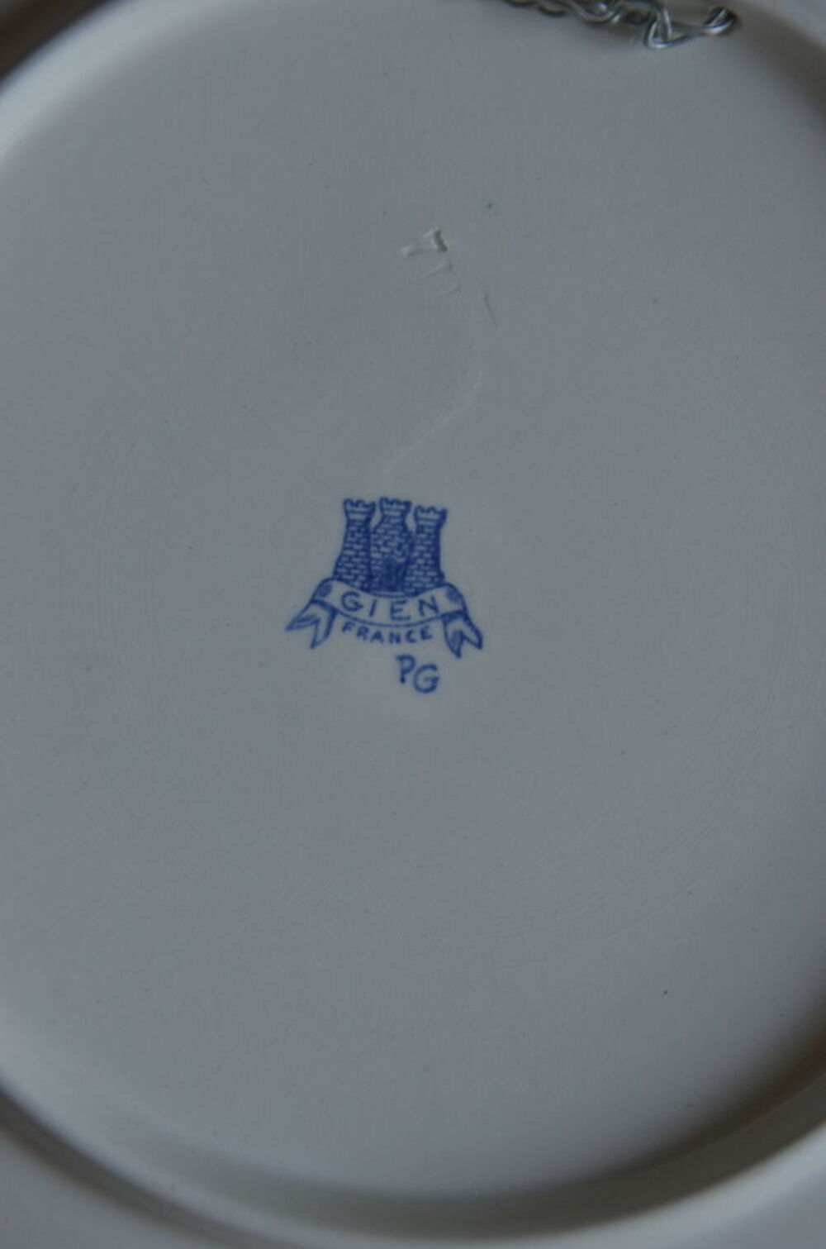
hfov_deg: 15.6
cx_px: 413
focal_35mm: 87
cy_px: 624
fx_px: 3009
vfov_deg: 23.4
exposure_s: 1/50
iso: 800
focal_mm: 58
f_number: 8
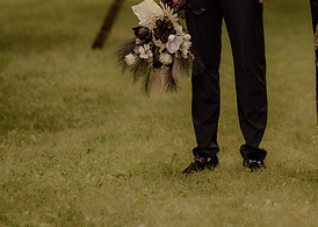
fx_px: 1840
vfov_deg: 7.0
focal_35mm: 204
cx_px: 306
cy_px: -8
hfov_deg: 9.8
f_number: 1.4
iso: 400
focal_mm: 85
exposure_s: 1/2000
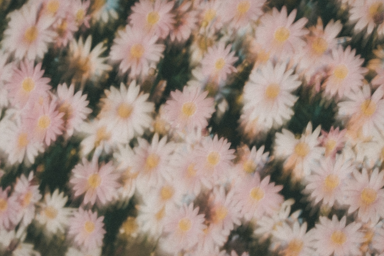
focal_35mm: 56
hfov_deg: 35.6
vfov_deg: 24.2
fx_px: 597
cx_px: 193
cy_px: 127
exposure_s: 1/1.43
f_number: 3.5
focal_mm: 55
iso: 100
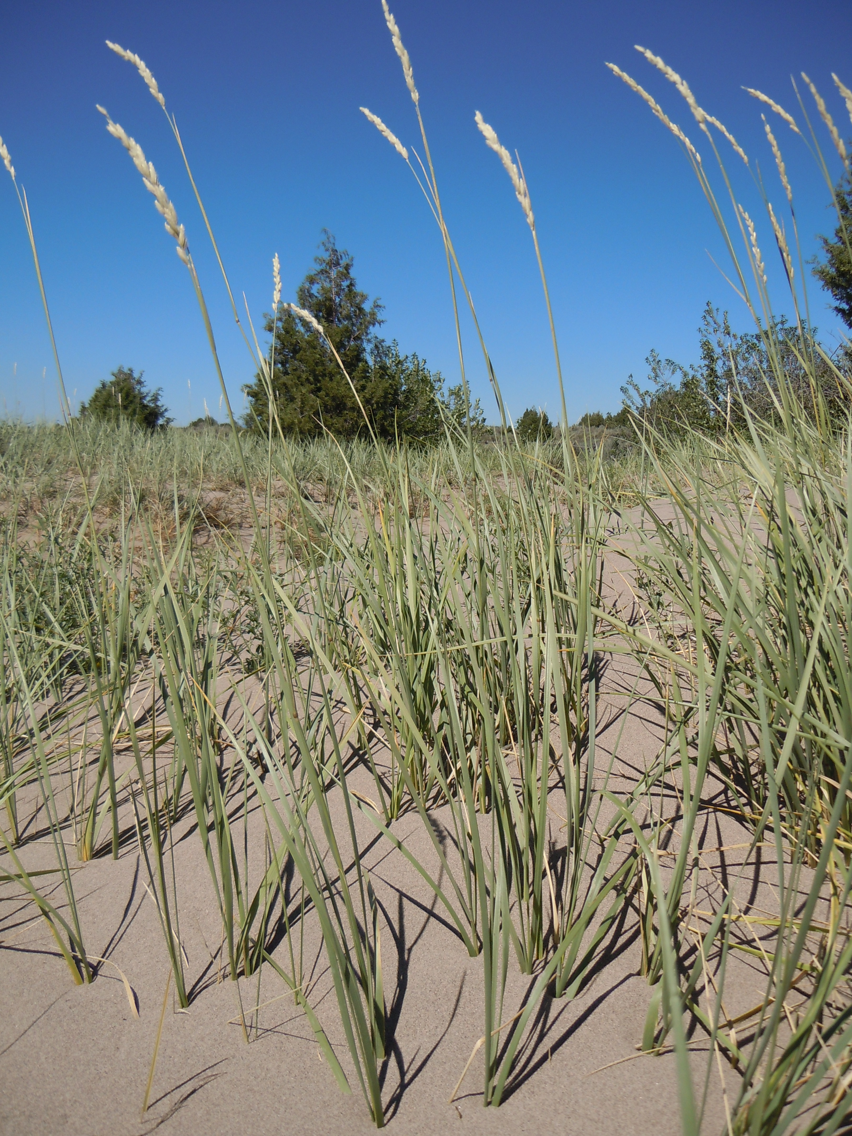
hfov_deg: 41.8
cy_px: 568
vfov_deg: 54.0
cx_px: 426
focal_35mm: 34
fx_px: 1116
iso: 100
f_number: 7.2
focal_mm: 6.2
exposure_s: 1/400
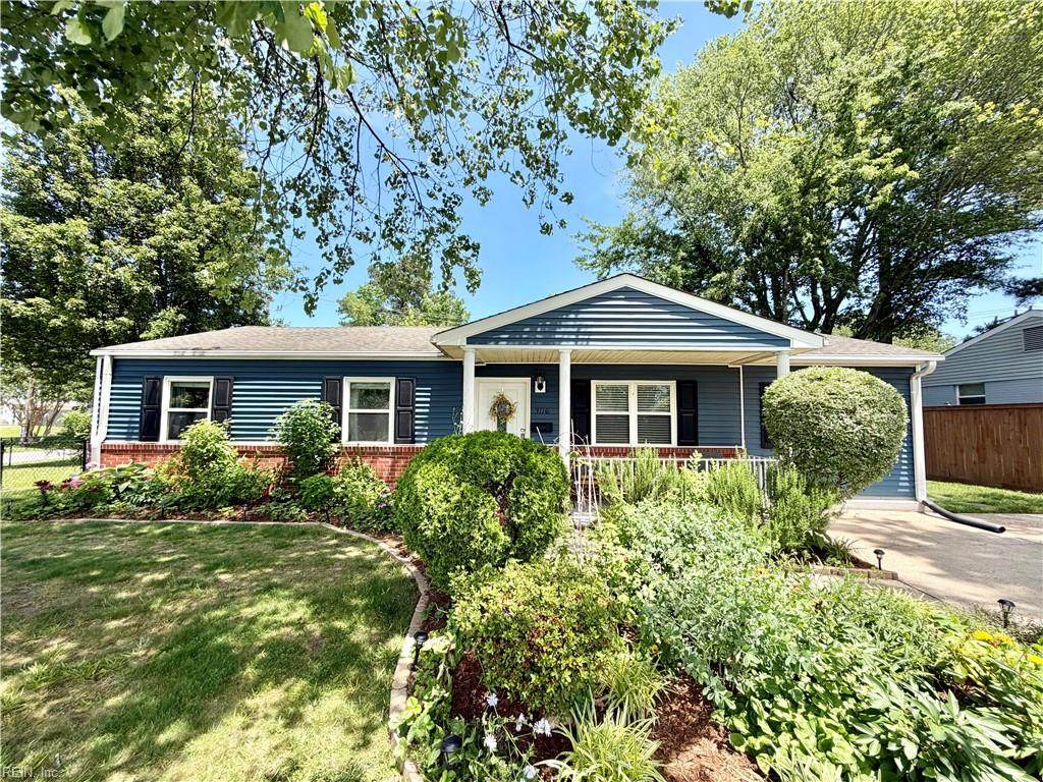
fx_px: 422
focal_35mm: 14
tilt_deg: +2.8
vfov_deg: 85.7
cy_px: 391
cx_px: 522
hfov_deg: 102.1
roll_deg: -0.2
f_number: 2.2
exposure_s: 1/590
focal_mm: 2.22
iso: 40
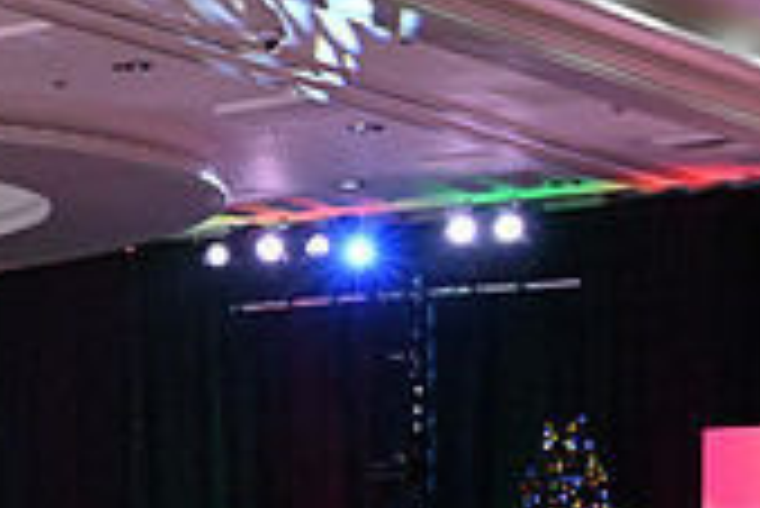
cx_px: -526
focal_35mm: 168
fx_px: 3550
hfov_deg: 11.5
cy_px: 780
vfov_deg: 8.0
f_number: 5.6
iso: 6400
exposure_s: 1/320
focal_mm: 49
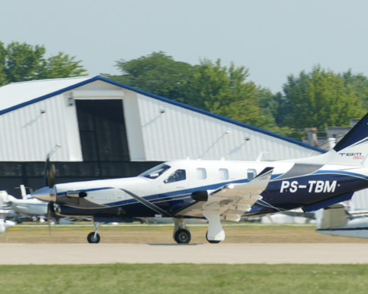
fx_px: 5316
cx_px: 231
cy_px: 156
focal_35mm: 488
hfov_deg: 4.0
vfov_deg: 3.2
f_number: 5.6
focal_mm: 142.53
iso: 125
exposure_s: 1/500
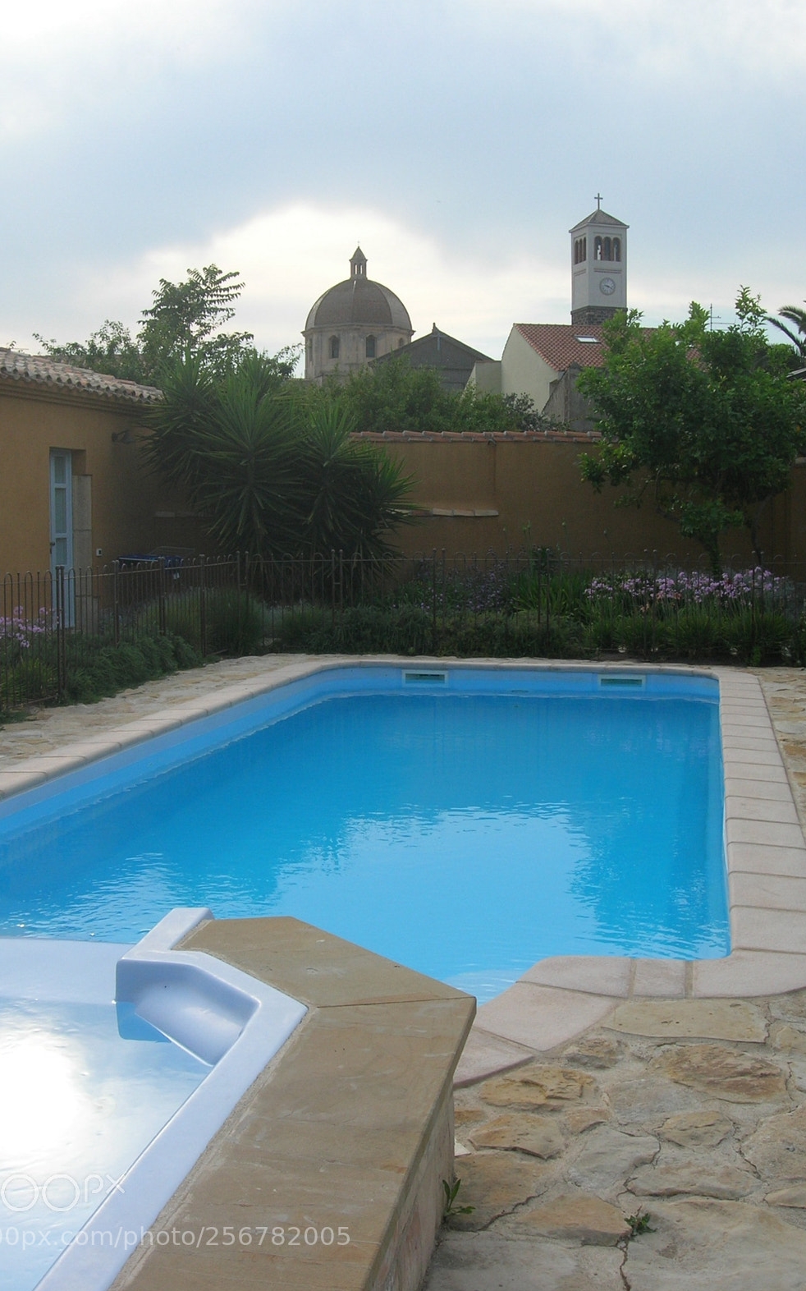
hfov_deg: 31.2
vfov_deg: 48.2
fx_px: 1442
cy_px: 644
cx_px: 414
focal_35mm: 41
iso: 64
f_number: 4.8
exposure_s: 1/336
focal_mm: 7.8
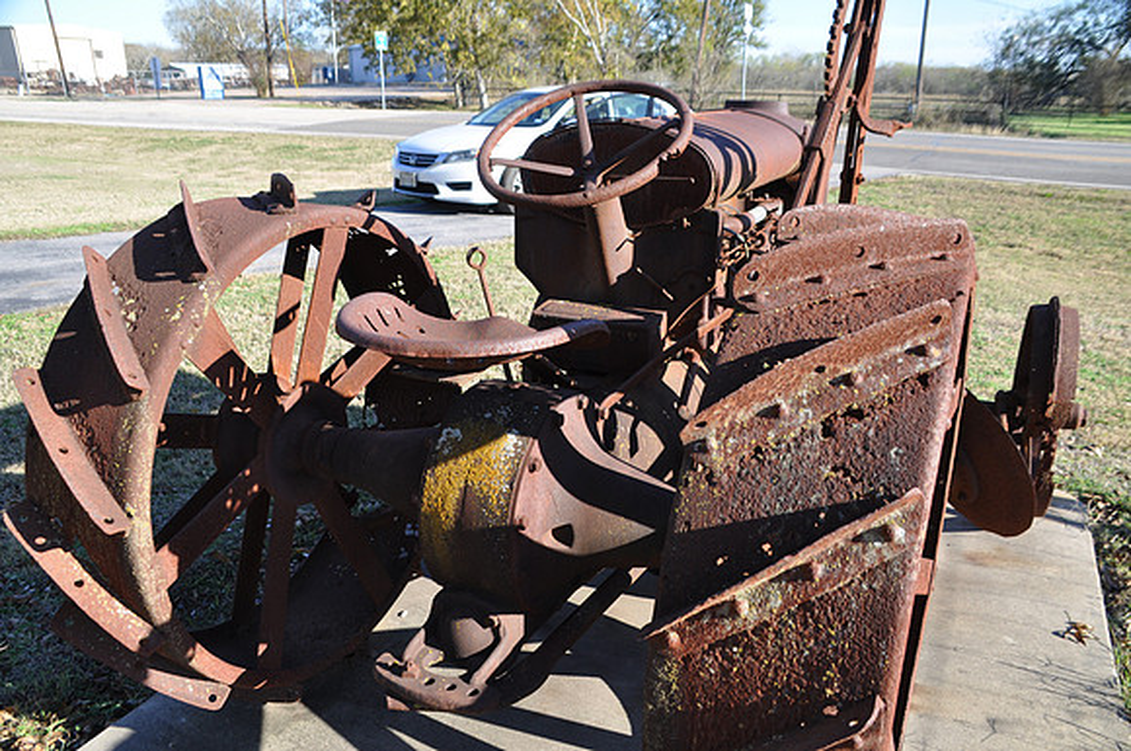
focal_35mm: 27
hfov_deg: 67.5
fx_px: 847
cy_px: 376
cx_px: 566
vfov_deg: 47.8
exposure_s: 1/160
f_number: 6.3
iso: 200
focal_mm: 18
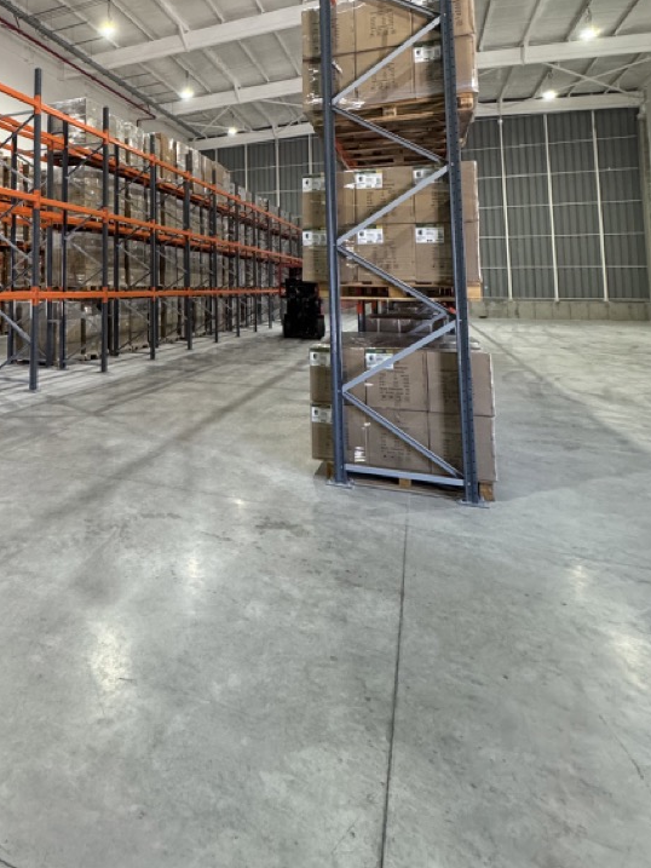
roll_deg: -0.7
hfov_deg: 49.8
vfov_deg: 65.6
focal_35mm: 25
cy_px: 229
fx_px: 627
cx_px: 86
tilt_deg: +5.6
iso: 320
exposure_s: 1/99
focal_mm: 2.22
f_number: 2.2
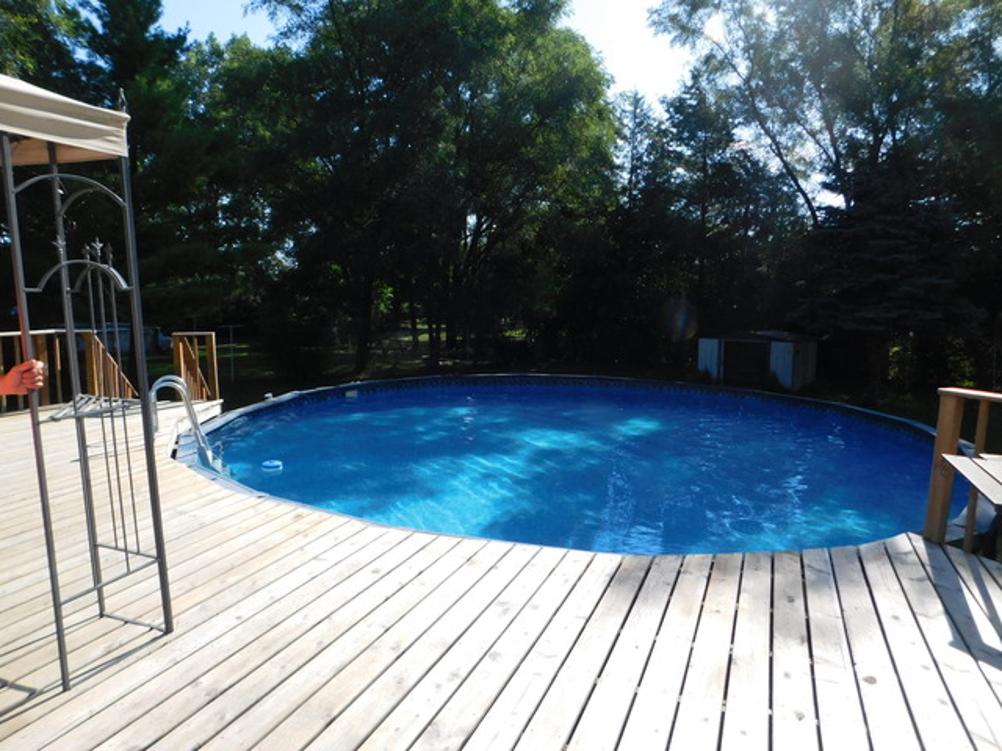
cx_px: 501
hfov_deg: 73.9
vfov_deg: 58.9
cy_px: 376
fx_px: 666
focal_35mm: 23
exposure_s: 1/1250
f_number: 3
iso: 125
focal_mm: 4
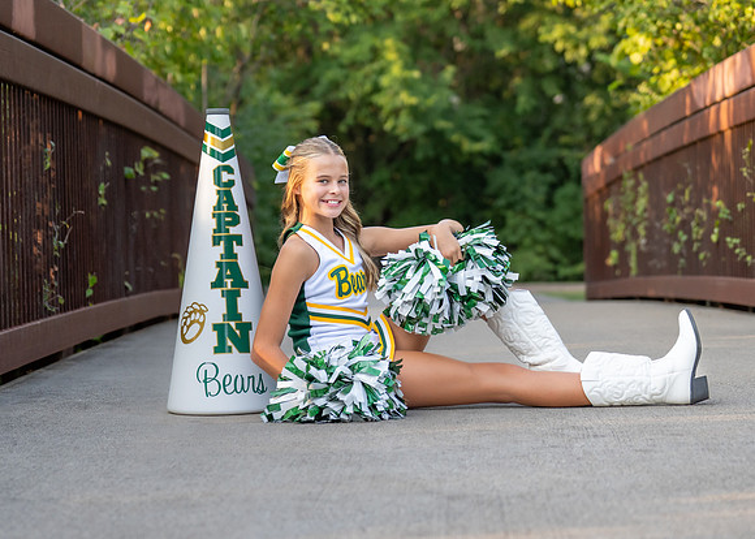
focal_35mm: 105
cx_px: 353
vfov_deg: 13.7
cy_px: 281
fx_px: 2241
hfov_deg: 19.1
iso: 800
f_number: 2.8
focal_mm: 70
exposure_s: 1/1250
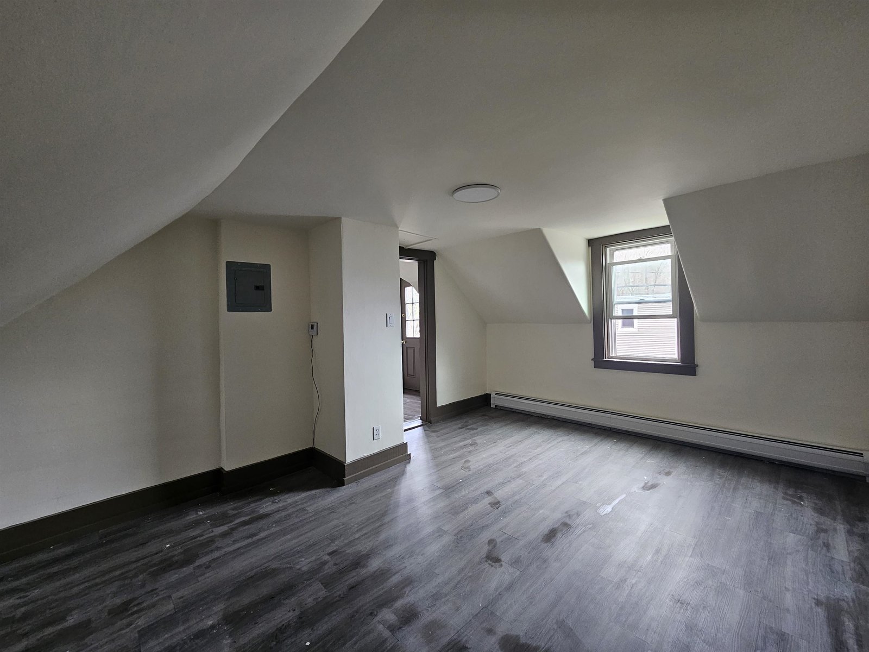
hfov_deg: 106.2
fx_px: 326
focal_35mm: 13
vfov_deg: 89.9
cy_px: 326
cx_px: 434
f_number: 2.2
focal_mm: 2.2
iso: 160
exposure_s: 1/60
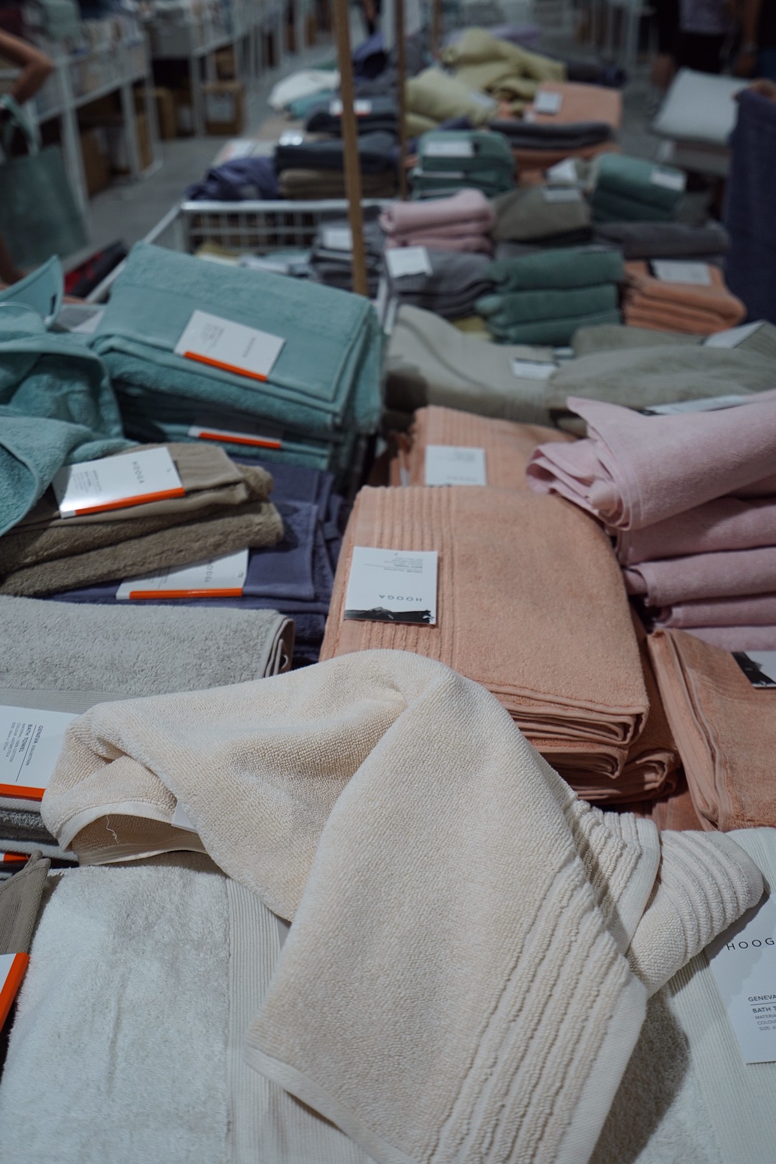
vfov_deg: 54.4
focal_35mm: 35
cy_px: 582
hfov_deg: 37.9
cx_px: 388
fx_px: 1132
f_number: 4
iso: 640
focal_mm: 35
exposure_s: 1/160
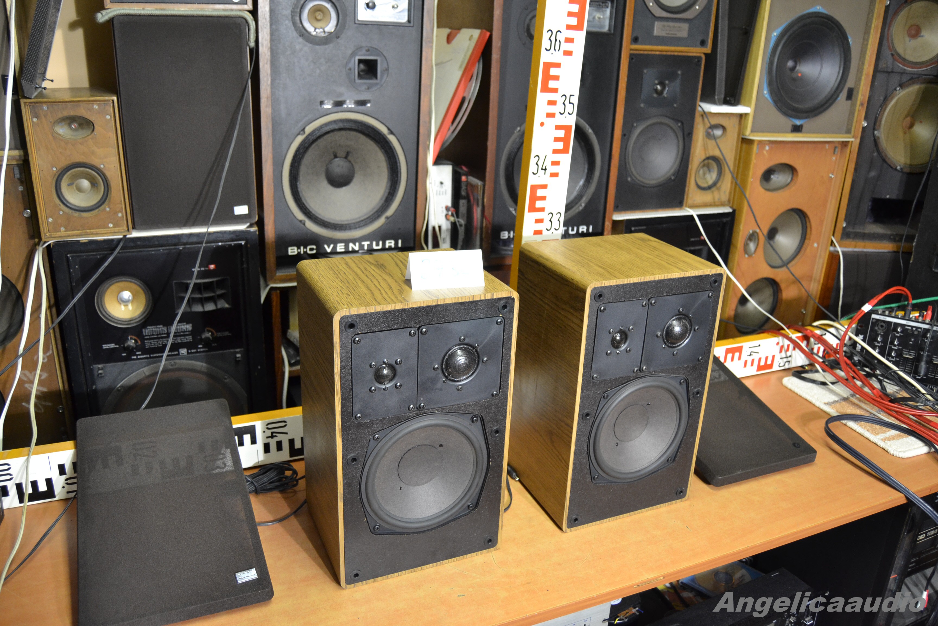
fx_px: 703
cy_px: 313
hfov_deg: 67.4
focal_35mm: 27
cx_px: 469
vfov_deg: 47.9
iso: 800
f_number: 3.5
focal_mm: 18
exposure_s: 1/50
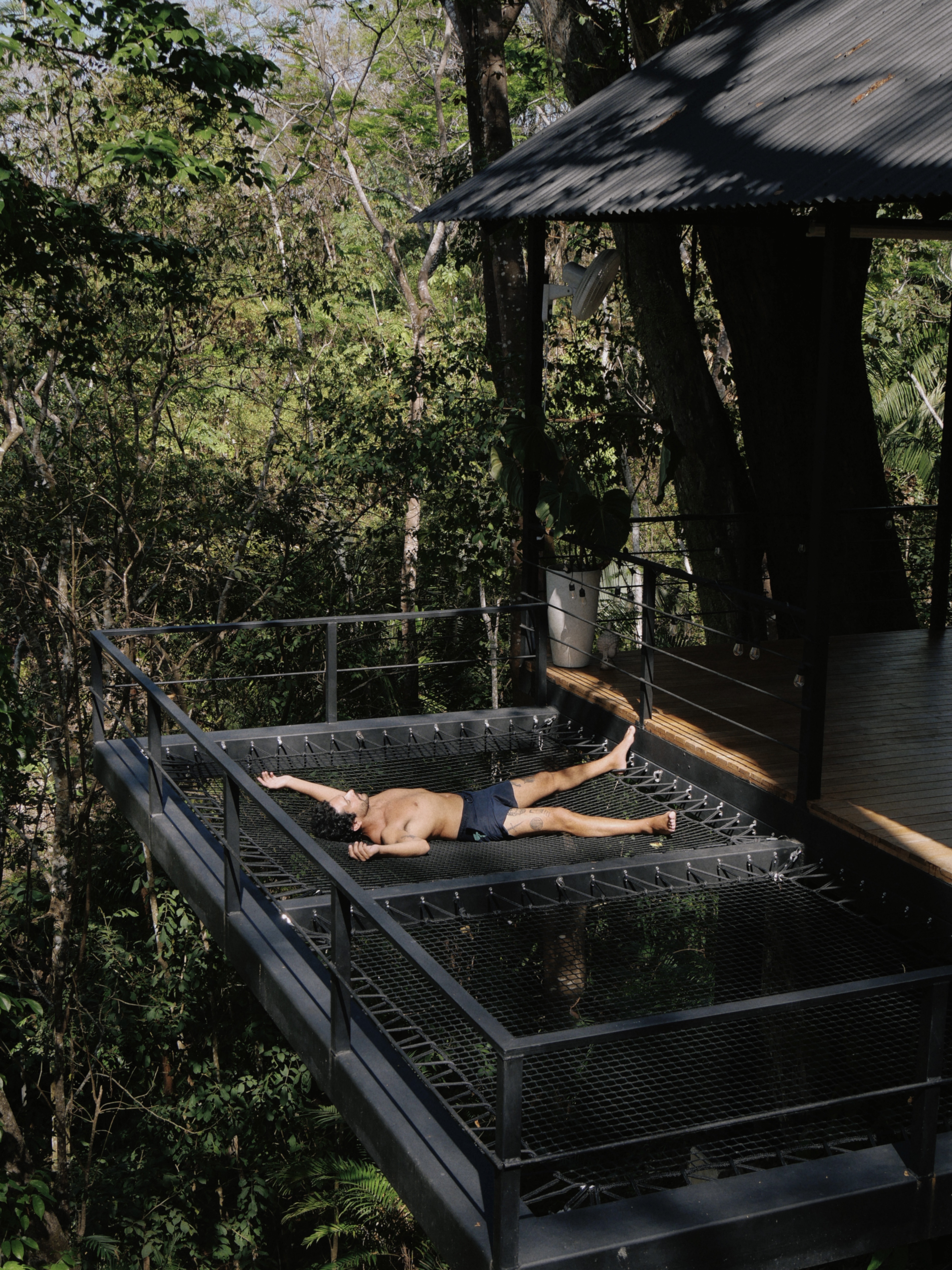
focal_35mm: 48
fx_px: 1760
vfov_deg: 39.7
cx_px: 476
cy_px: 635
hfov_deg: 30.3
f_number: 6.3
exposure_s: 1/250
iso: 200
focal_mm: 24
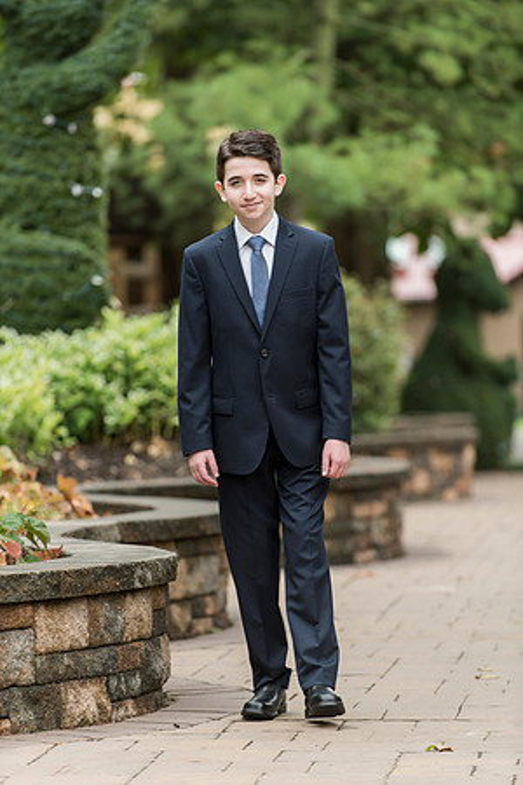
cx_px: 262
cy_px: 392
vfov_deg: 10.3
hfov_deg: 6.9
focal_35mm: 200
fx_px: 4358
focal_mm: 200
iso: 400
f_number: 3.5
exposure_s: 1/500
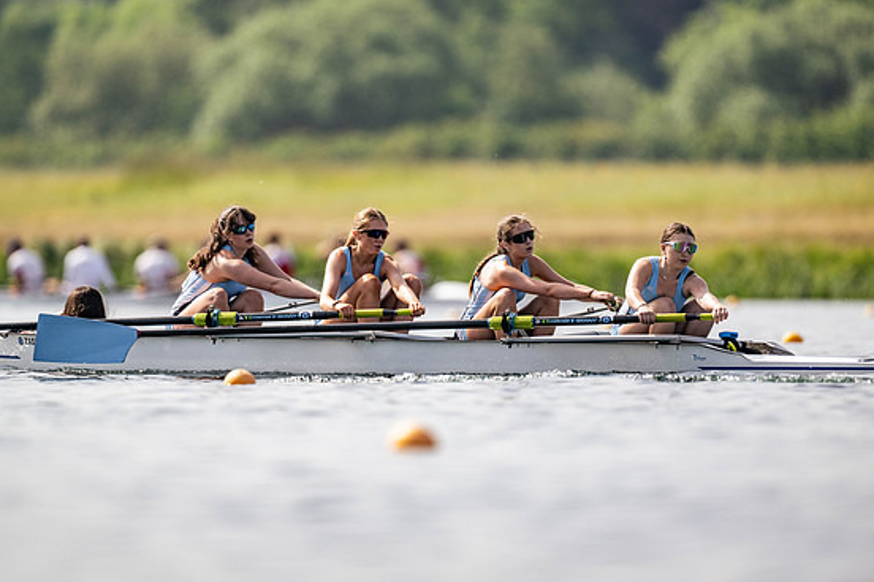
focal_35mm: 631
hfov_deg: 3.3
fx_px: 15318
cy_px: 287
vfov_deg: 2.2
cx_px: 418
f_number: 4
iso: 160
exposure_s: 1/2500
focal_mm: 600
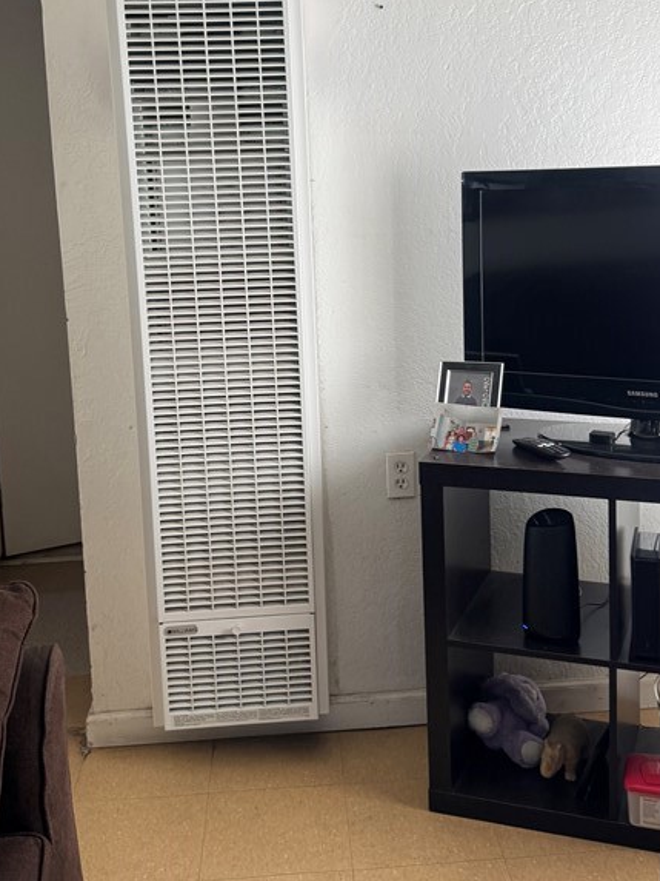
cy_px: 339
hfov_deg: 33.6
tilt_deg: -12.1
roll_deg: -0.9
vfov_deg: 43.6
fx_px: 1093
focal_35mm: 43
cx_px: 365
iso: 125
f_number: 1.78
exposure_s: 1/121
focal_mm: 6.76
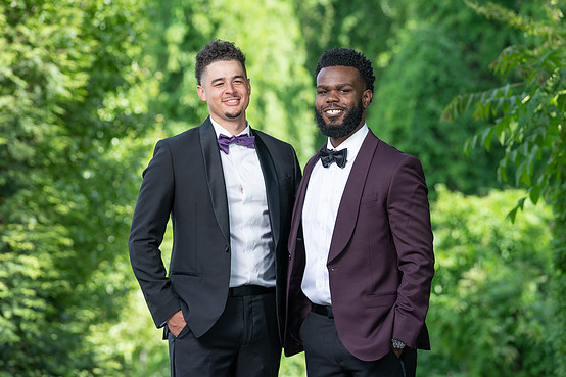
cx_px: 284
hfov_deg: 14.4
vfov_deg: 9.6
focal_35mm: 143
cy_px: 189
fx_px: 2247
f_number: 4
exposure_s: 1/200
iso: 100
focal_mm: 122
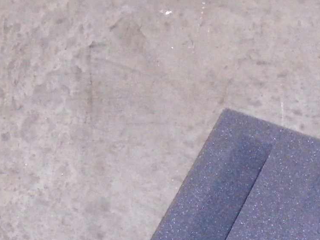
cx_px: 358
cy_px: 339
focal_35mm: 90
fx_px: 832
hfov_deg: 20.7
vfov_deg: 15.4
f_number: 3.2
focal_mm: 4.6
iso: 400
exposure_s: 1/30
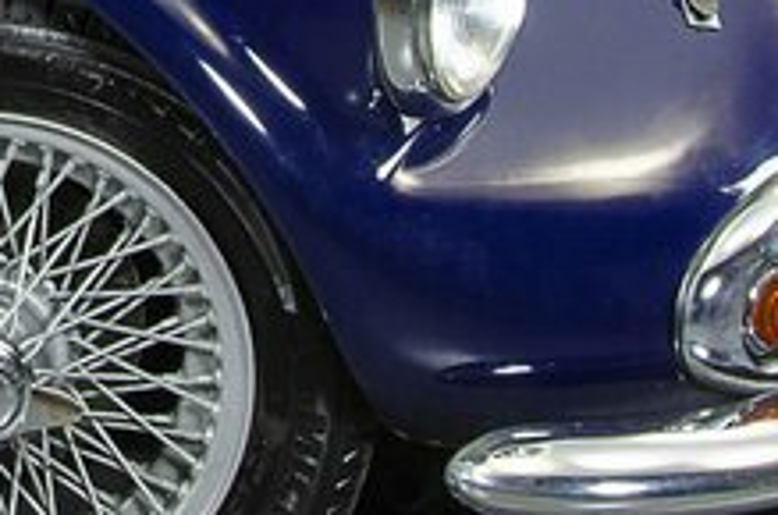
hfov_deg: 10.0
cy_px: -449
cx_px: -526
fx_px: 4248
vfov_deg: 6.8
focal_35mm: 197
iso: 200
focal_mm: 24
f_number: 13
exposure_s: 1.3
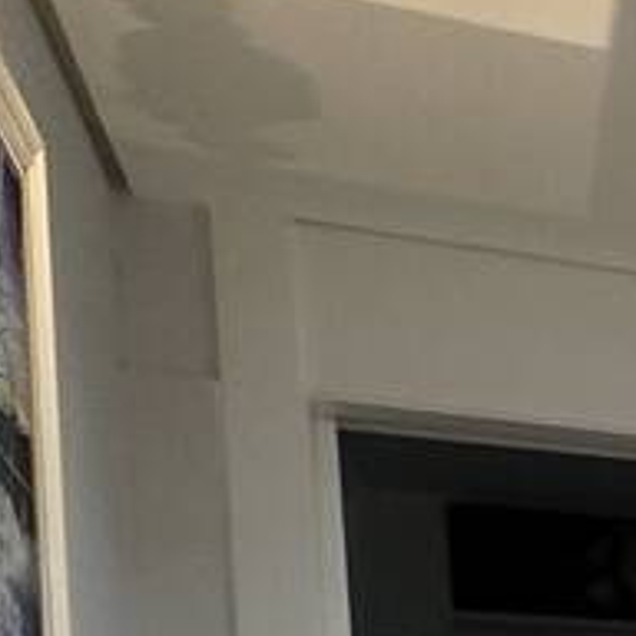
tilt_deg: -1.6
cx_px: 1991
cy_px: 1004
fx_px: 1933
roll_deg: +1.7
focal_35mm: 93
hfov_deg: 10.8
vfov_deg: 16.7
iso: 160
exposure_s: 1/60
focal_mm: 2.22
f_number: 2.2
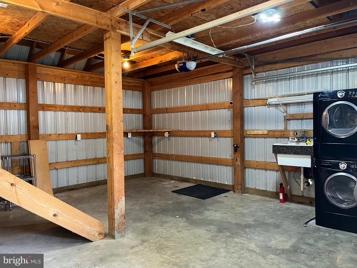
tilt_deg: -2.4
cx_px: 178
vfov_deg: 53.1
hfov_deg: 67.3
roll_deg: +0.2
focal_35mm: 26
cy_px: 134
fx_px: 268
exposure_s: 1/60
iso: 320
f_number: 1.6
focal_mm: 5.1
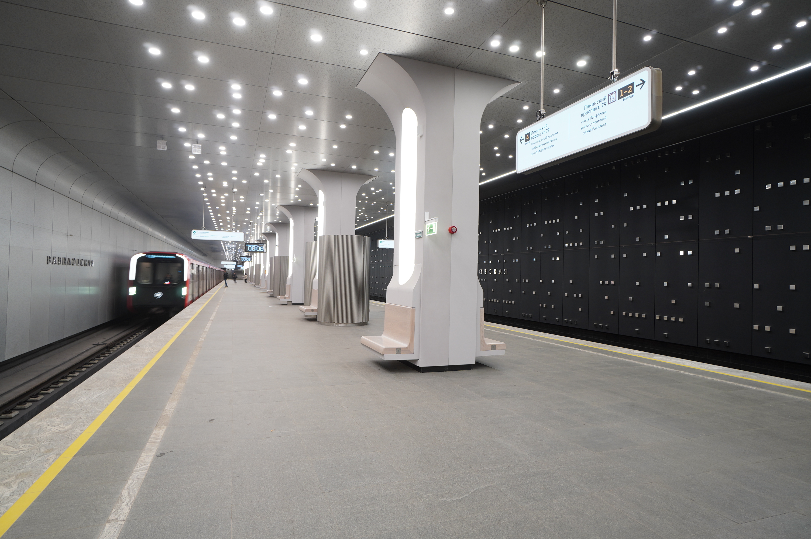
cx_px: 406
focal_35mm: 20
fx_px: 439
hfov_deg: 85.5
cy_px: 270
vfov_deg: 63.1
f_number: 6.3
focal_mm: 13
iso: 100
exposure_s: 1/6
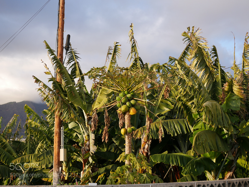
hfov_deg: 42.9
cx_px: 124
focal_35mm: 44
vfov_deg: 32.9
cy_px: 94
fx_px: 317
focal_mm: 22
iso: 200
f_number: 5
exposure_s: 1/160
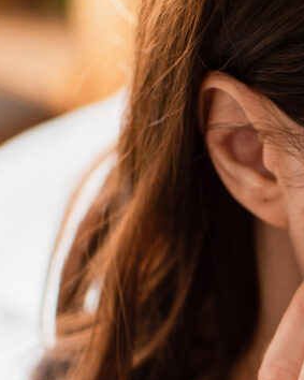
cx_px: 477
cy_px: 347
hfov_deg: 14.9
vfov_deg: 19.8
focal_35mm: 95
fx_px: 1069
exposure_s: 1/200
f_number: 2.8
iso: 250
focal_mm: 35
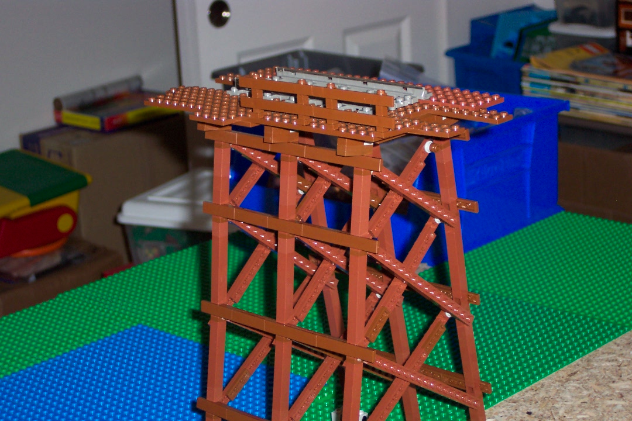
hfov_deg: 22.9
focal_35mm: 89
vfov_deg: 15.4
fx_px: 1562
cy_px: 210
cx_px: 316
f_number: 4
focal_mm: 18.7
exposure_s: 1/60
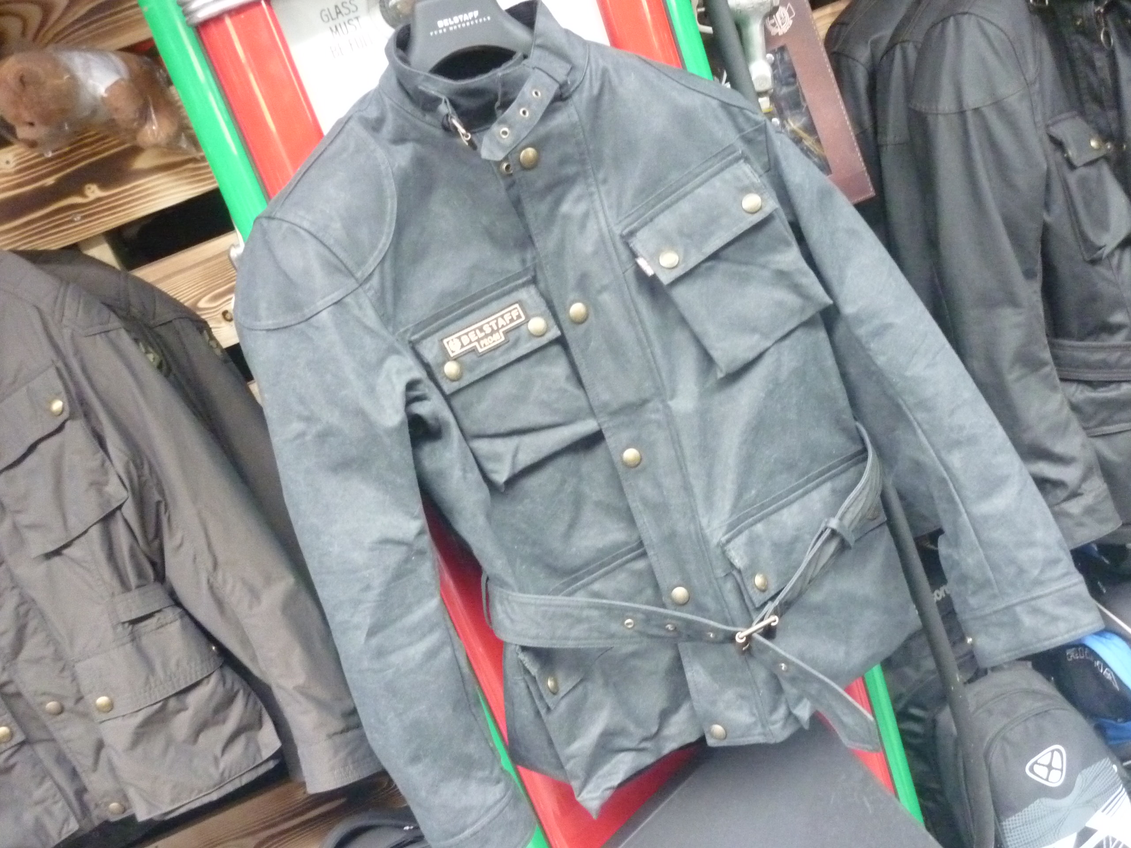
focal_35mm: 33
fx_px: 1078
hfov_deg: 55.4
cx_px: 566
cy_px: 424
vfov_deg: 42.9
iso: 800
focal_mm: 5.5
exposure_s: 1/40
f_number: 2.8
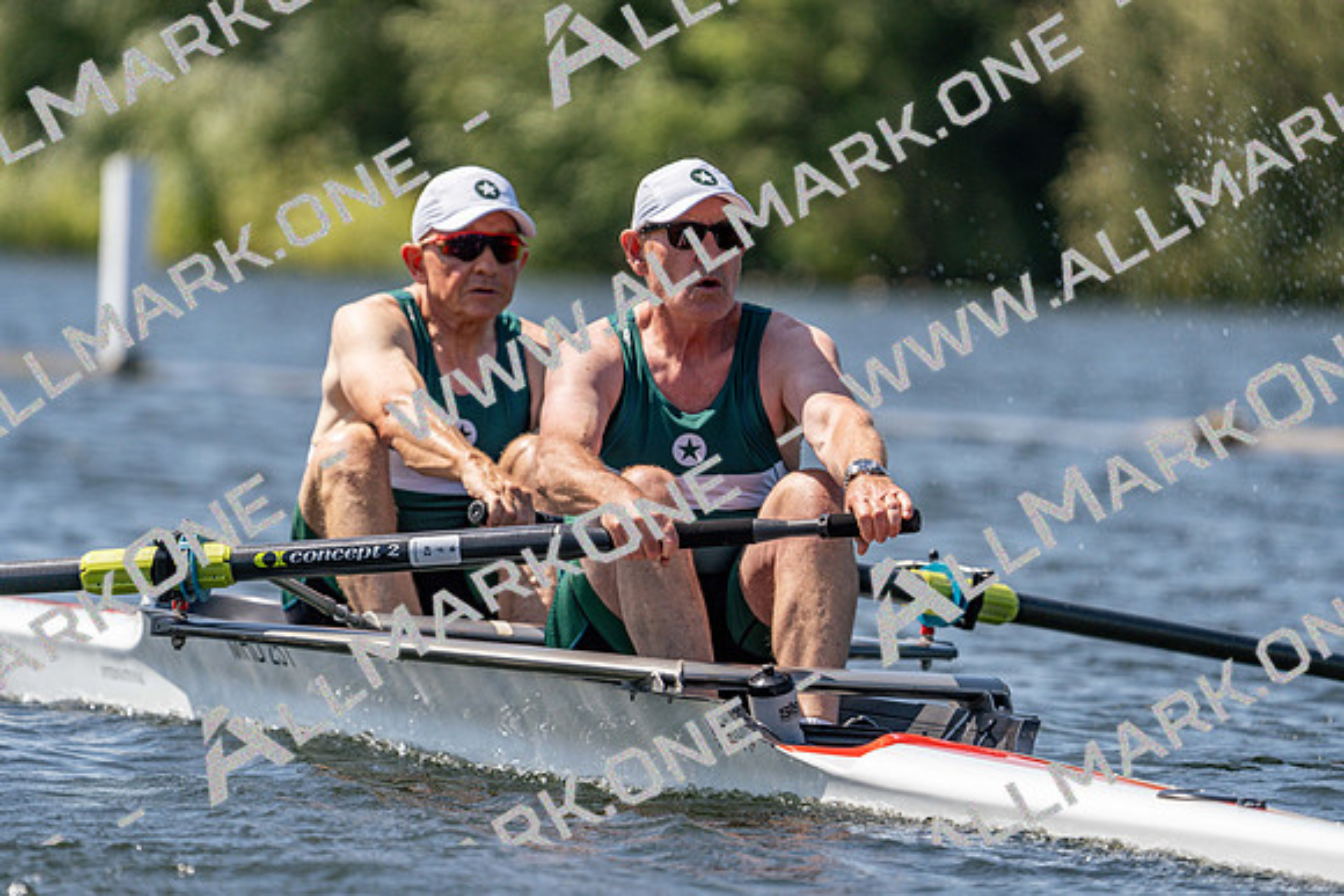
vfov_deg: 3.0
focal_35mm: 456
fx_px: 17027
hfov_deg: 4.5
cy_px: 448
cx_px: 672
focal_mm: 456
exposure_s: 1/2000
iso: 320
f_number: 6.3
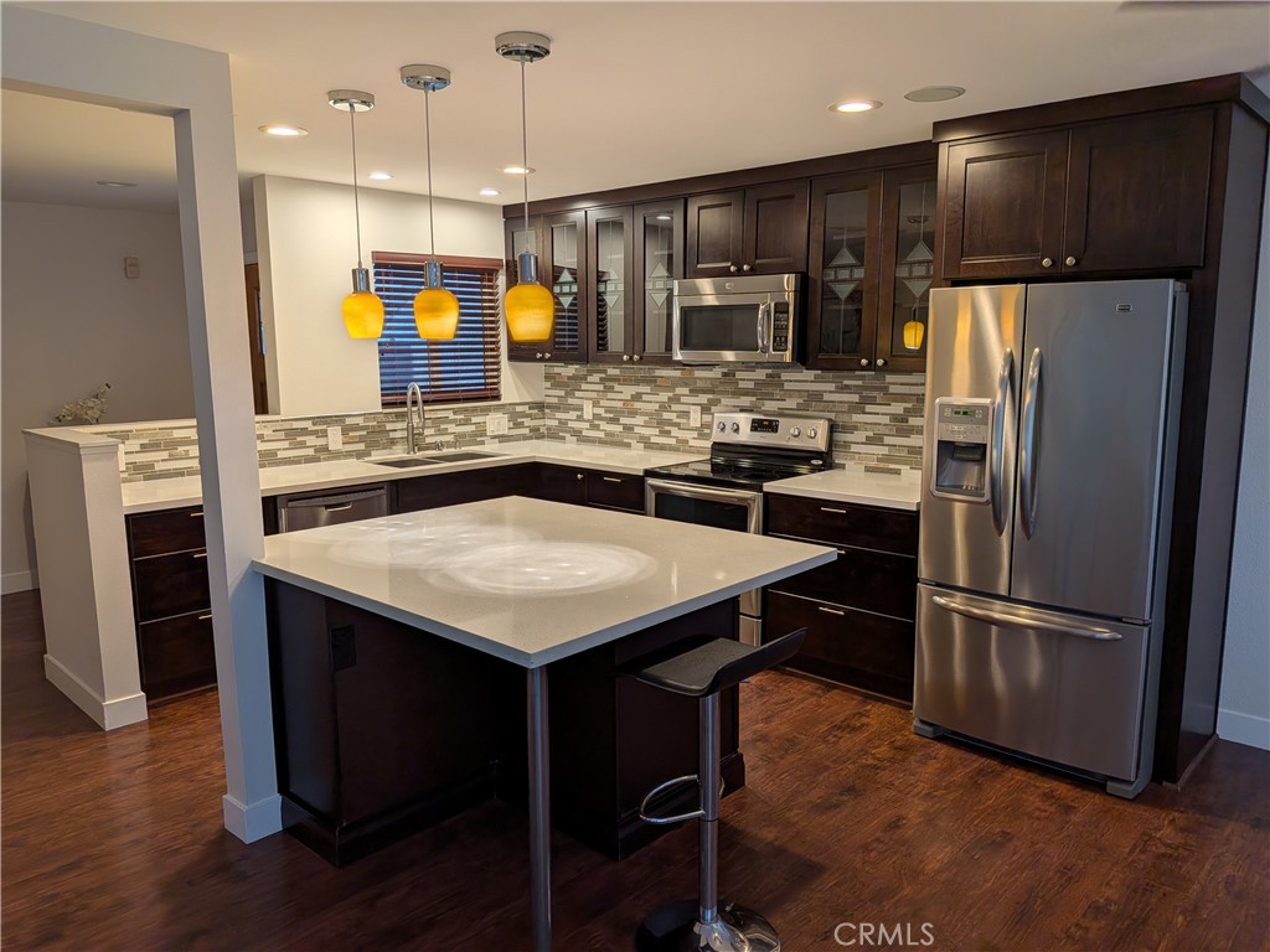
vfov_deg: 56.8
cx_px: 635
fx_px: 881
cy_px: 476
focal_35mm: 24
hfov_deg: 71.6
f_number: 1.7
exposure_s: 1/270
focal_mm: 4.53
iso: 35
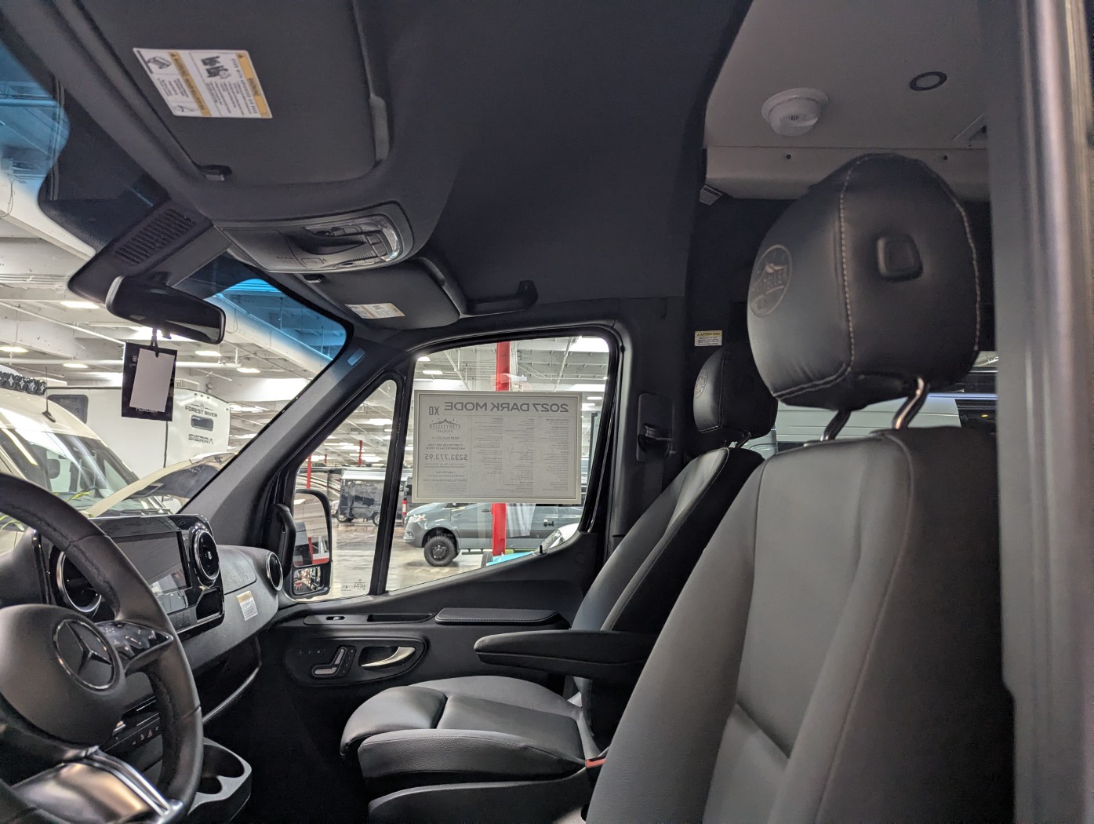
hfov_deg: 71.5
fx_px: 759
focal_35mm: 24
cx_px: 547
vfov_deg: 56.9
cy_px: 412
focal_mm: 6.81
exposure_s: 1/120
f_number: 1.85
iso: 278
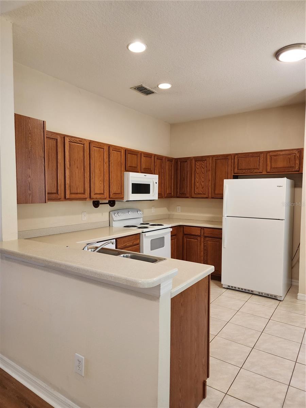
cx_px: 153
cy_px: 204
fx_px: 271
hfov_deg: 58.9
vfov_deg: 73.9
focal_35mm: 23
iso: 320
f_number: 1.8
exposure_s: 1/120
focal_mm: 6.4
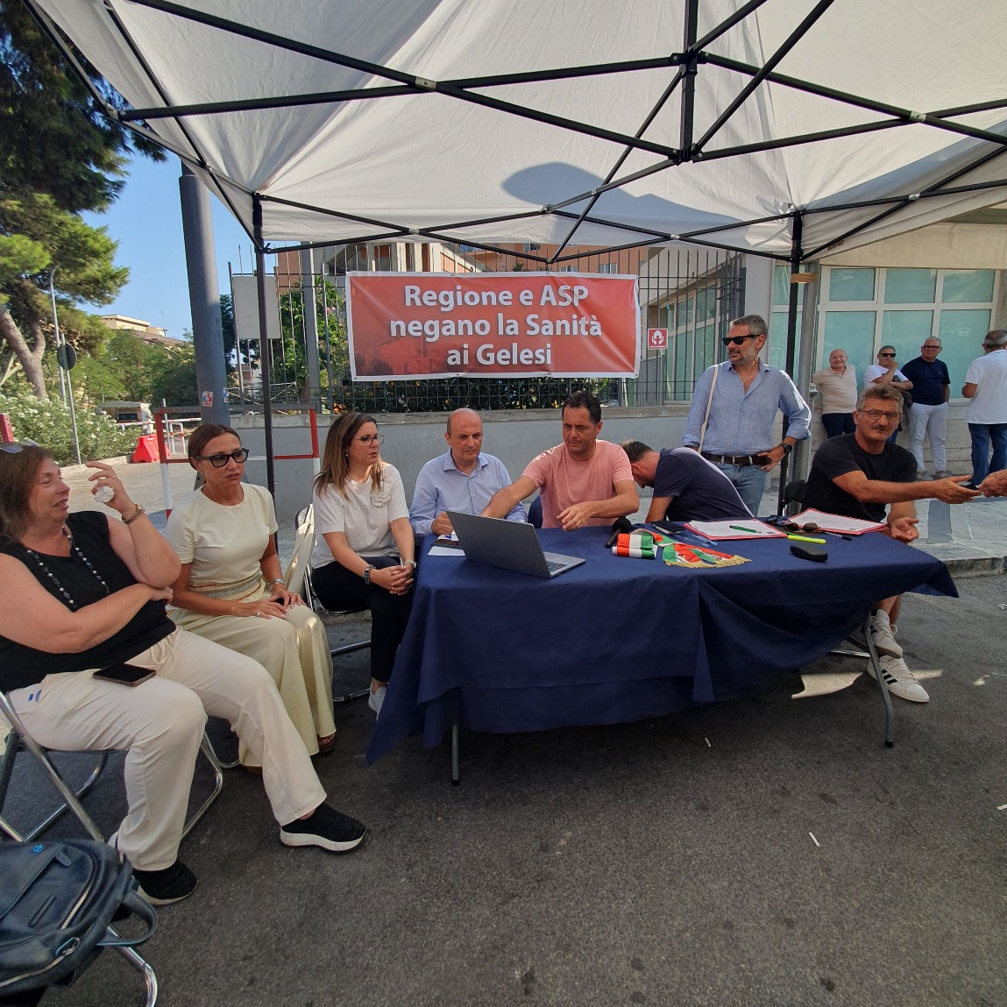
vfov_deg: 87.3
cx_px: 510
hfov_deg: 87.4
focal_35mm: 16
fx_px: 527
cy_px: 473
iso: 50
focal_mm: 1.8
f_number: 2.2
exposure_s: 1/578
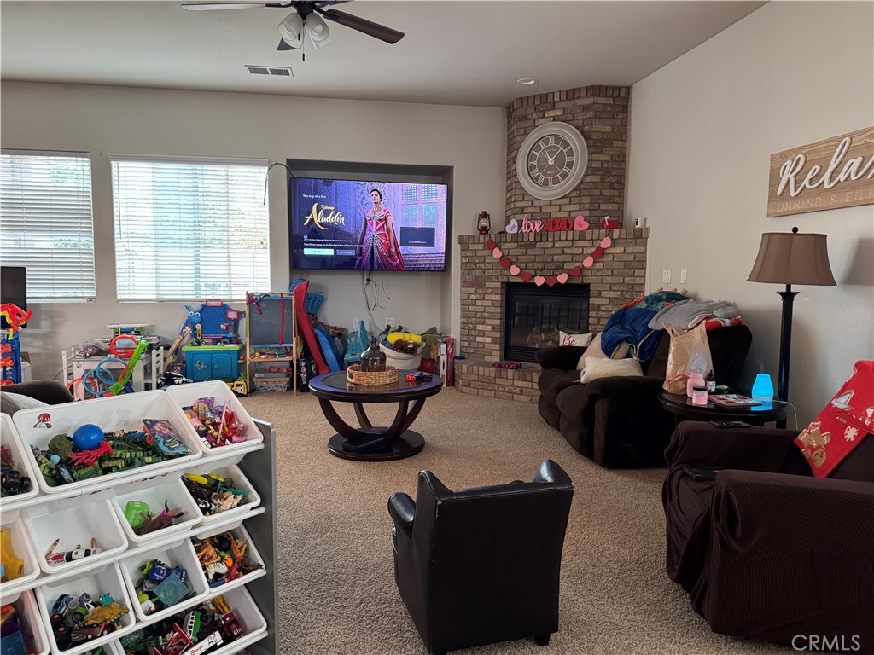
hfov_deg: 71.6
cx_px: 437
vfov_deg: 56.8
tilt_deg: -5.2
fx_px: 606
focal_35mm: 24
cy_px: 328
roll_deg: -0.3
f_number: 1.78
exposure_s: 1/60
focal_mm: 6.76
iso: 500
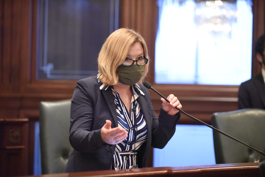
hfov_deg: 17.6
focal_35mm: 116
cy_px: 88
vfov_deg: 11.8
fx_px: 854
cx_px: 132
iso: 12800
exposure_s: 1/160
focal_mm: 116
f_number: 2.8
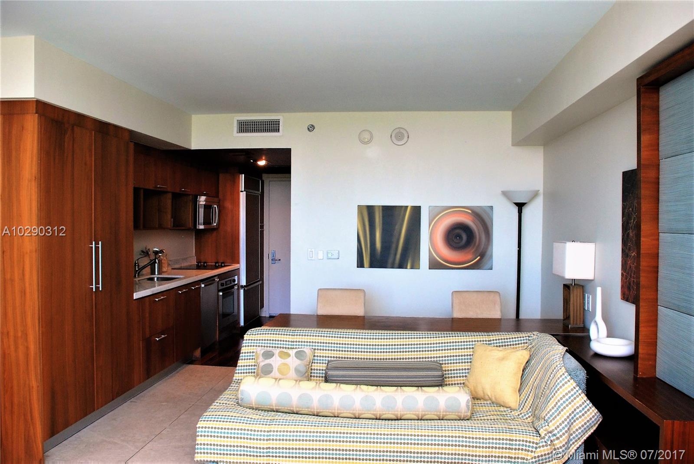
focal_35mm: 27
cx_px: 347
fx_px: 521
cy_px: 232
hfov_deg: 67.3
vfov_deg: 48.0
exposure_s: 1/60
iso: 400
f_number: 4
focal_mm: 18
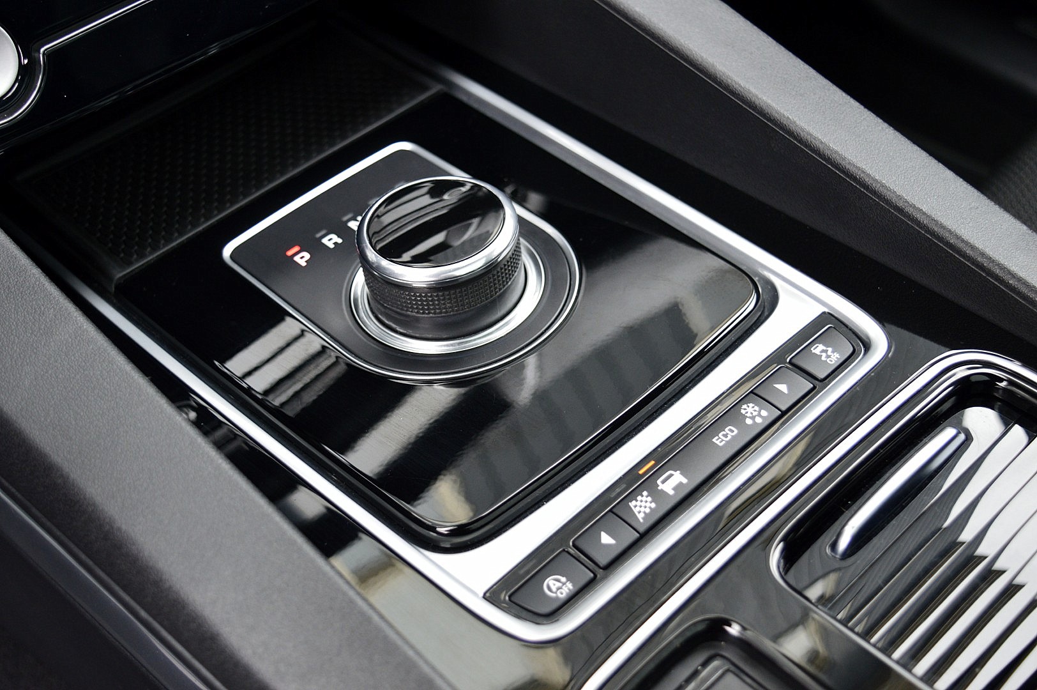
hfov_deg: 42.4
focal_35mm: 46
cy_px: 345
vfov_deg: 28.9
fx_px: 1338
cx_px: 518
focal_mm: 31
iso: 800
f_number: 5
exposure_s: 1/60
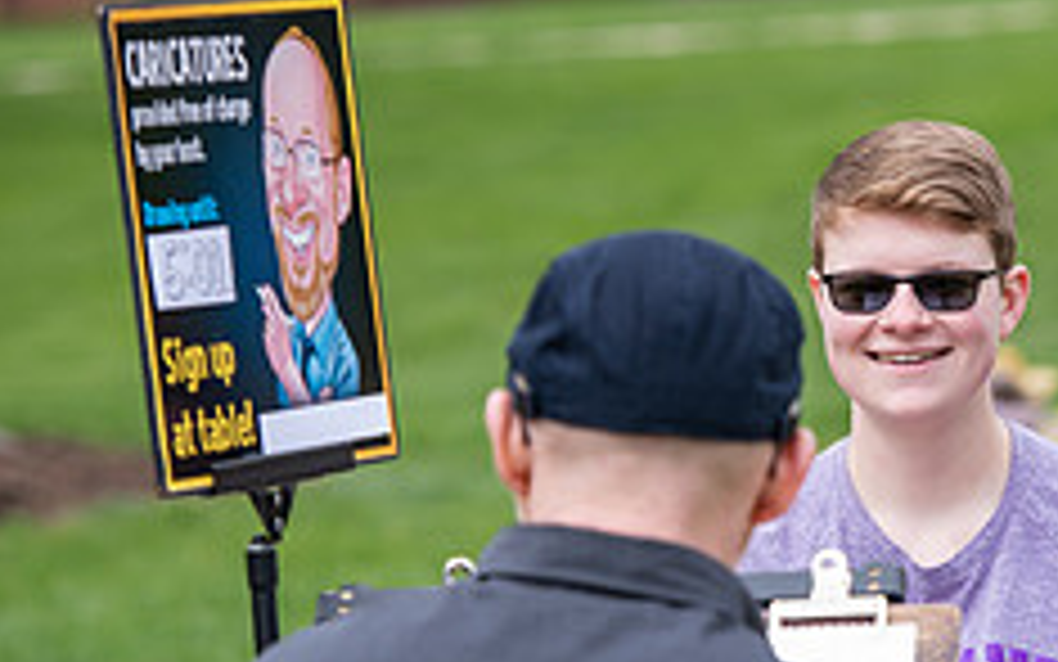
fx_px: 9777
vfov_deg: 3.9
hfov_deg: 6.2
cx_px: 1085
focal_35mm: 339
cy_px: 462
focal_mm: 135
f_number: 4.5
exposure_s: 1/400
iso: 160
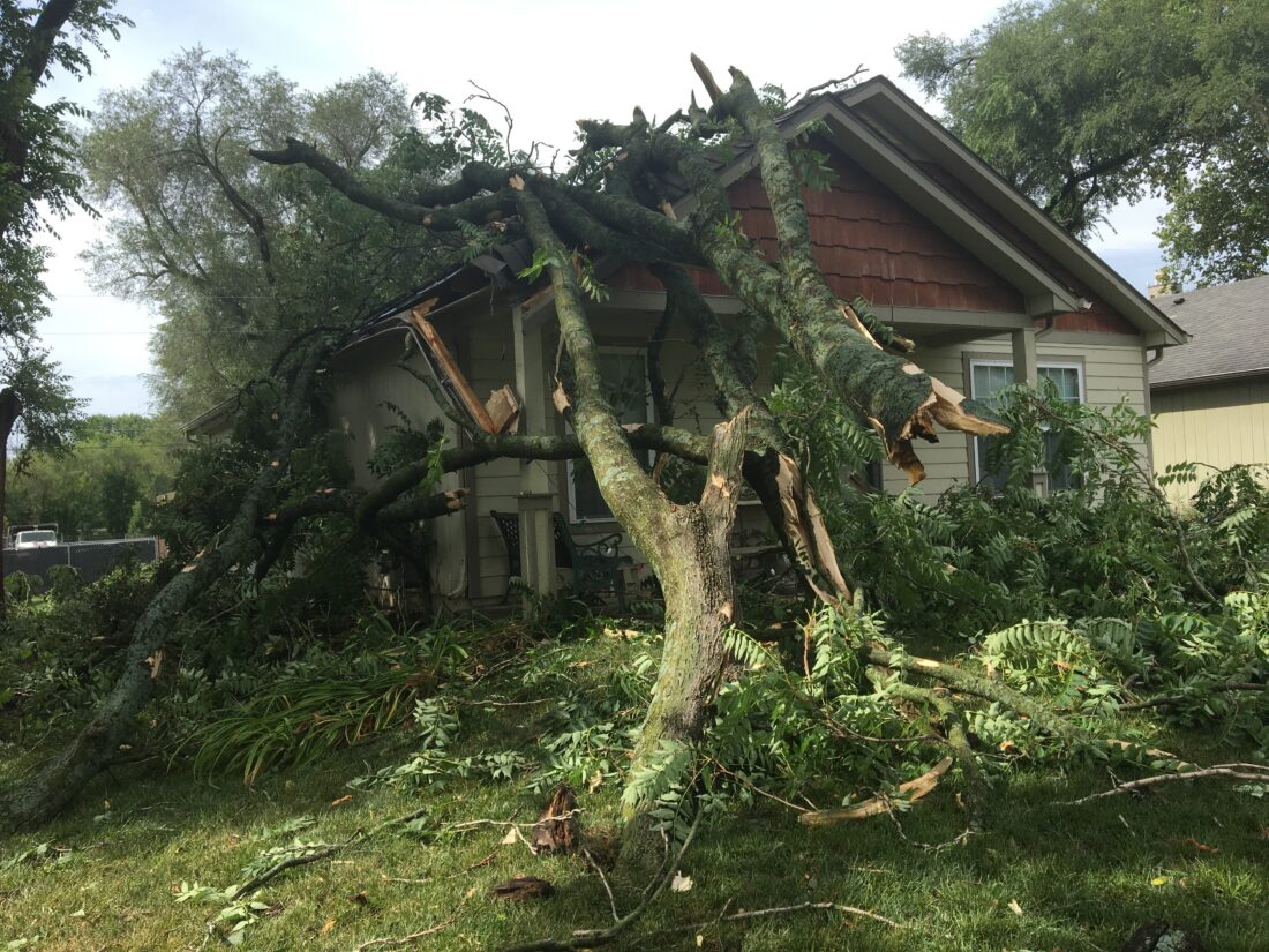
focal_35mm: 29
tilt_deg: +0.6
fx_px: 1063
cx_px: 634
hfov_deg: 61.7
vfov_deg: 48.2
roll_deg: +4.0
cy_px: 476
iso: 25
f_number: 2.2
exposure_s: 1/864
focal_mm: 4.15
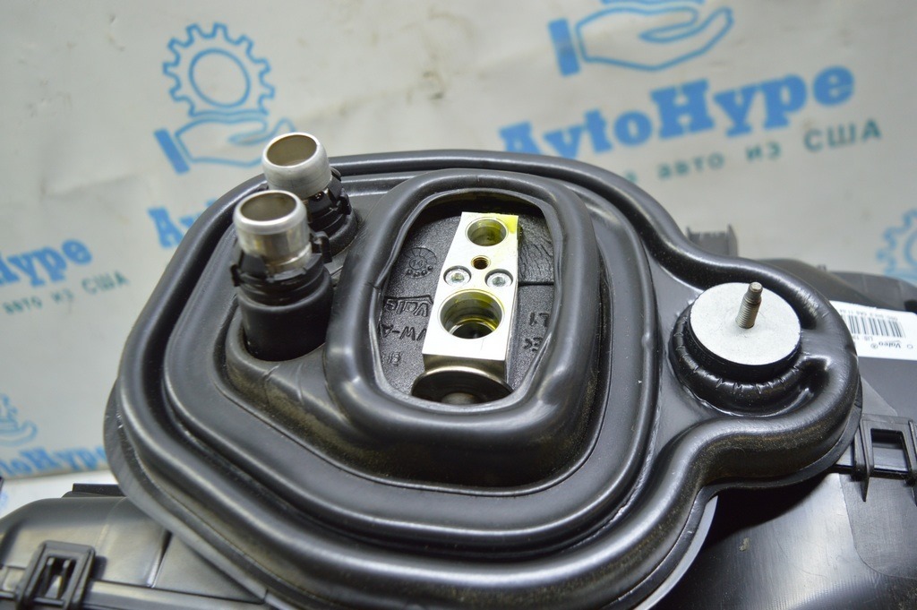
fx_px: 802
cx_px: 458
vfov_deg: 41.6
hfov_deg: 59.5
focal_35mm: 32
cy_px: 305
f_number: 3.8
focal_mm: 21
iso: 400
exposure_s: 1/40
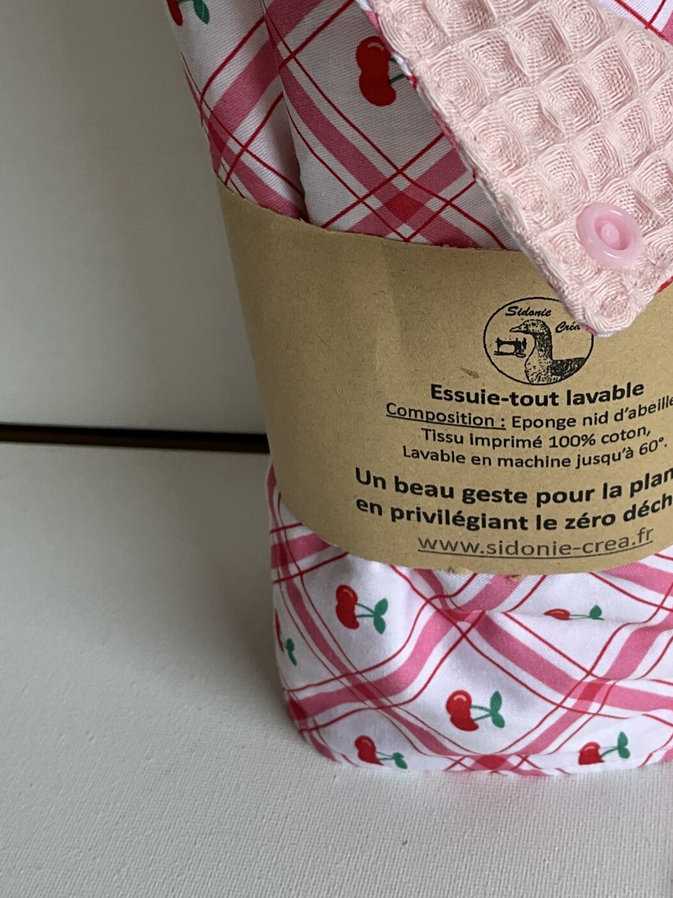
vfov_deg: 35.8
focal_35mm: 53
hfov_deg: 27.1
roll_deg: +4.2
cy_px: 295
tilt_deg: -34.3
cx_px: 527
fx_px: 1374
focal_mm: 3
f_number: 1.8
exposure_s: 1/309
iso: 25
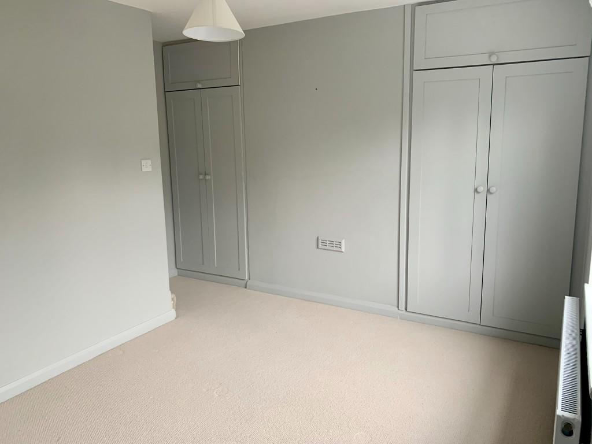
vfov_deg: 53.1
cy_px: 222
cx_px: 296
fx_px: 445
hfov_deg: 67.3
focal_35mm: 26
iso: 100
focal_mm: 4.25
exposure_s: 1/63
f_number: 1.8
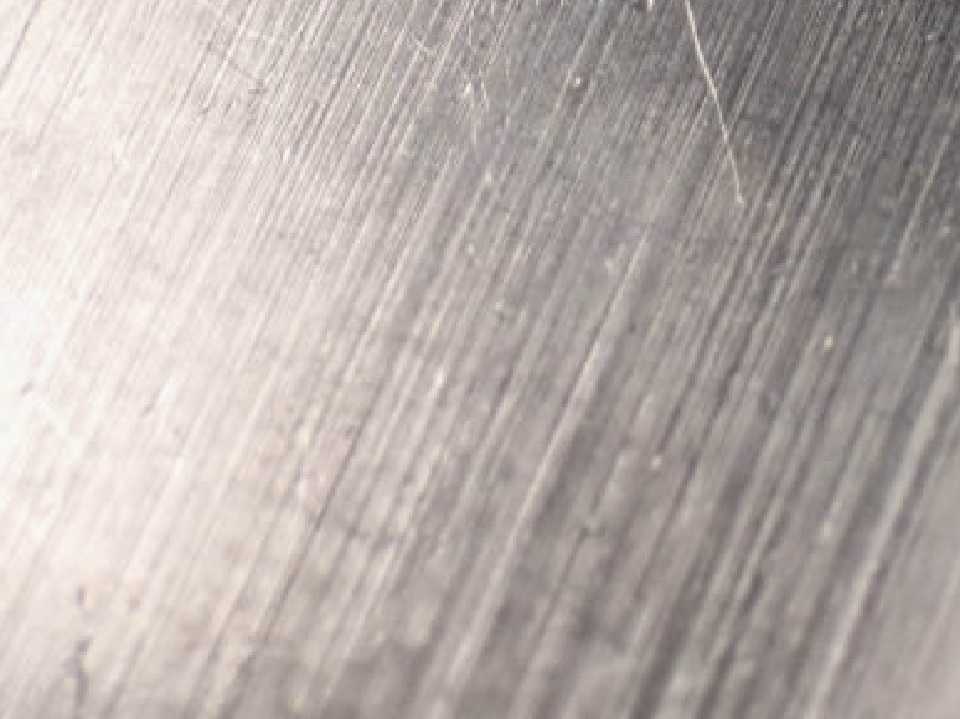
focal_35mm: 208
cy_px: -149
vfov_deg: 7.1
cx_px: 764
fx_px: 5767
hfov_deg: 9.5
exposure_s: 1/100
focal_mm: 11.88
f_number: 3.8
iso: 800
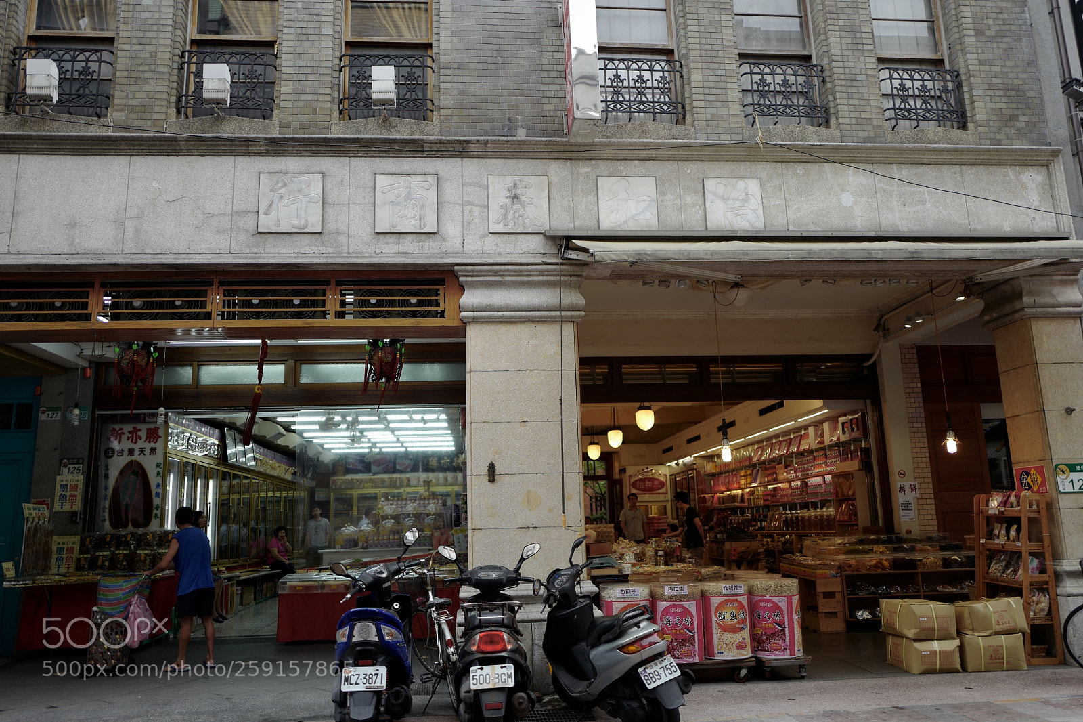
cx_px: 542
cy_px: 361
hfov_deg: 65.5
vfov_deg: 46.4
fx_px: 842
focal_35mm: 28
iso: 100
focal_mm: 28
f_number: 1.7
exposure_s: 1/400
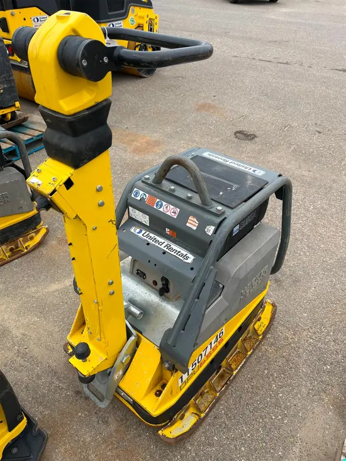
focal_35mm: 26
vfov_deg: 67.3
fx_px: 346
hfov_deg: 53.1
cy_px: 230
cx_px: 173
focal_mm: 5.1
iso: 50
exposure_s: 1/550
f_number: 1.6
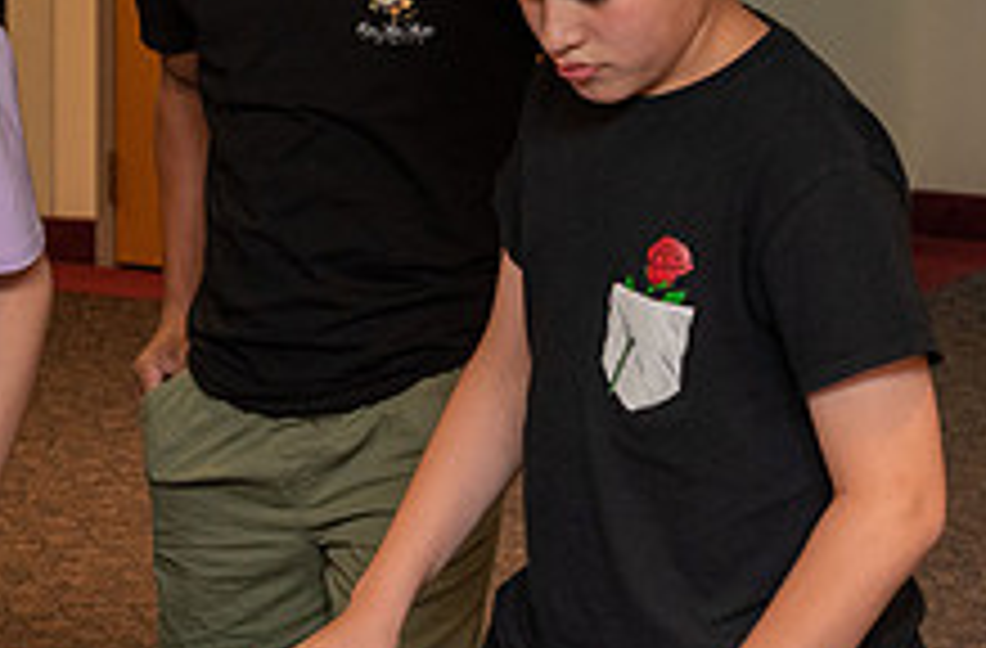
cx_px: 66
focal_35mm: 147
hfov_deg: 13.9
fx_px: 4009
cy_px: 135
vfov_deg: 9.2
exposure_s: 1/100
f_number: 5
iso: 1000
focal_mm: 50
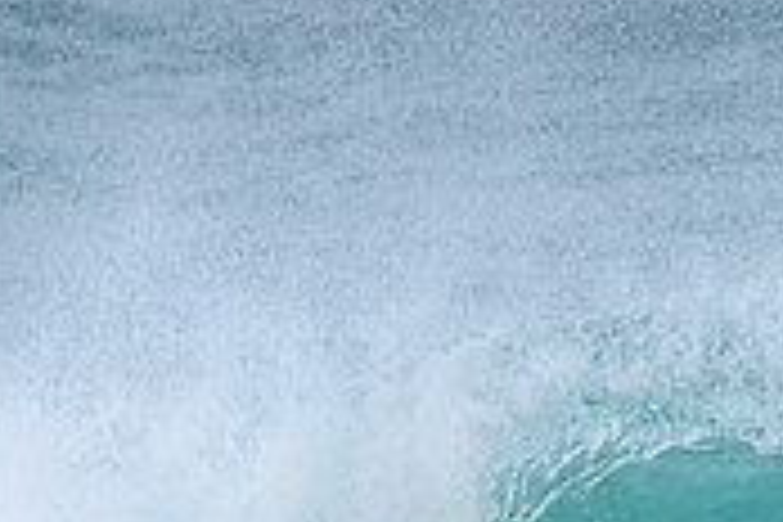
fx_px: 57959
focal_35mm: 2665
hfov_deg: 0.8
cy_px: 727
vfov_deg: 0.5
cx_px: 670
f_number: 11
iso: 1250
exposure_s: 1/2000
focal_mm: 800
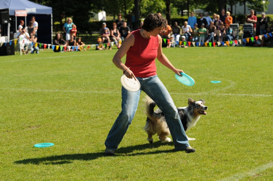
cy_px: 90
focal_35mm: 112
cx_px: 136
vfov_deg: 12.1
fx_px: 852
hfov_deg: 18.2
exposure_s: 1/1000
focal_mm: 75
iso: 200
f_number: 4.5
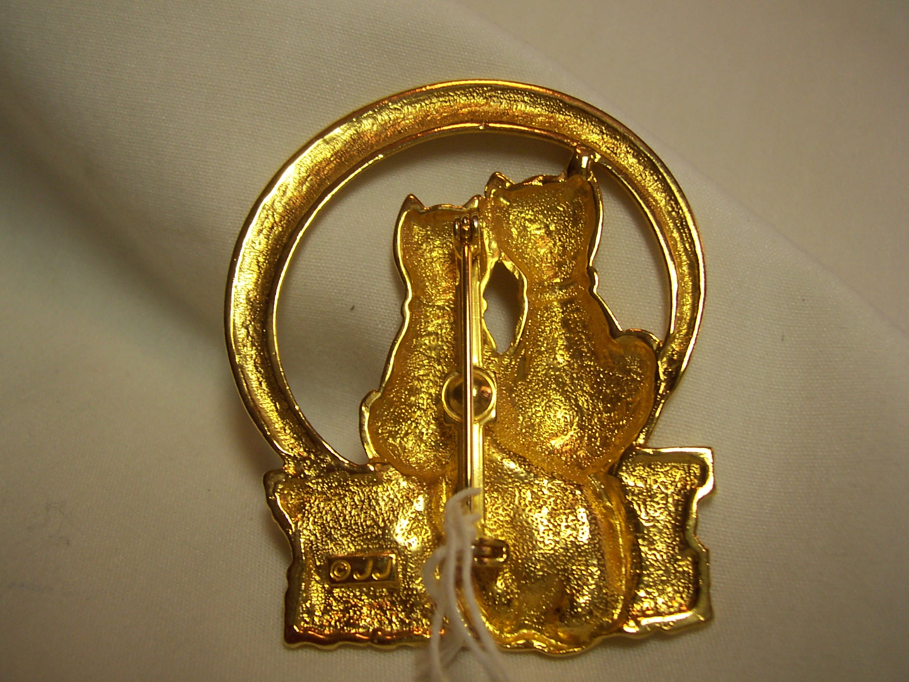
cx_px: 454
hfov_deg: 50.1
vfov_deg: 38.7
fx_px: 972
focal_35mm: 37
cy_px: 341
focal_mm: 5.6
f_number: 2.8
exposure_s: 1/90
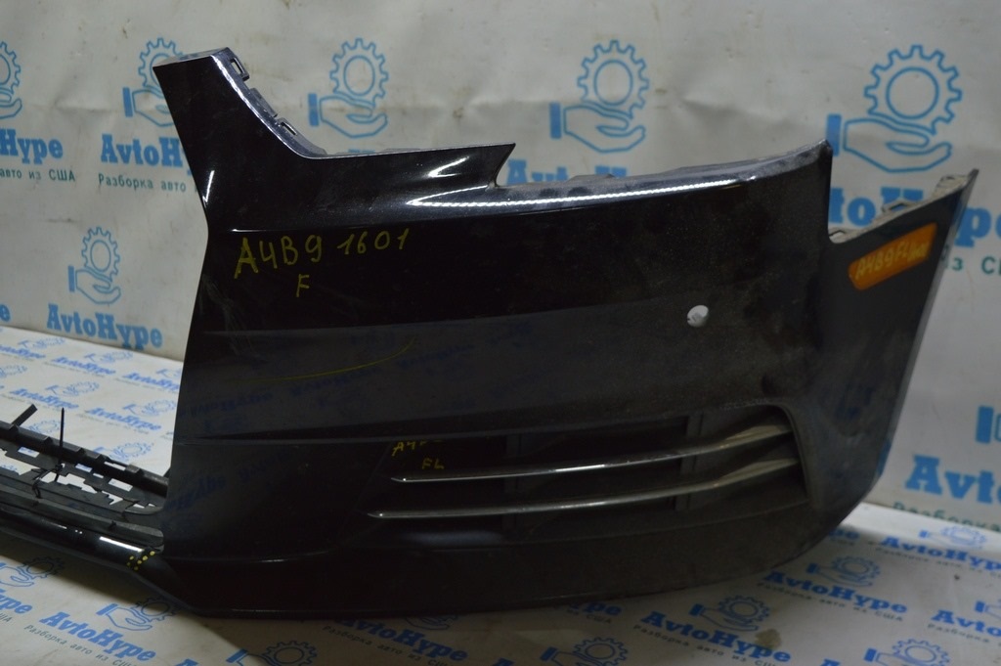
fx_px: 1125
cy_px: 333
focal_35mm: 40
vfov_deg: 33.0
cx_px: 500
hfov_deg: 48.0
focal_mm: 27
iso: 400
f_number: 5.6
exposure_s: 1/40
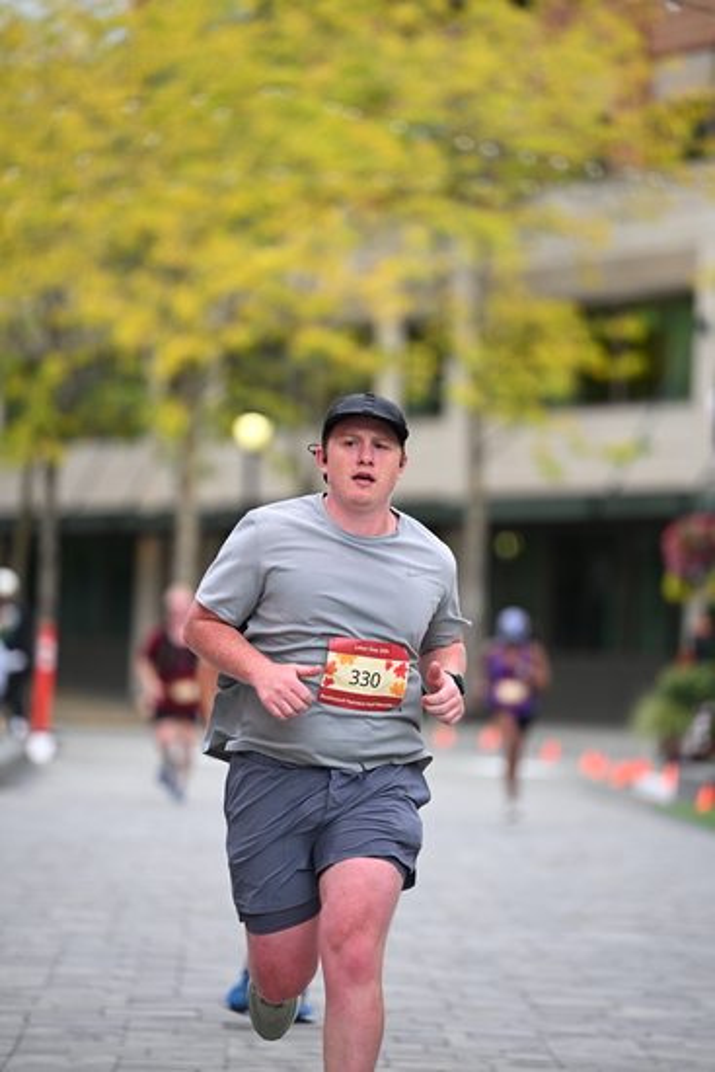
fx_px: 5210
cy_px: 536
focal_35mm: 175
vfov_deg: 11.7
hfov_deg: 7.9
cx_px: 358
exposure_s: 1/2000
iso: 640
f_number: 2.8
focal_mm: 175
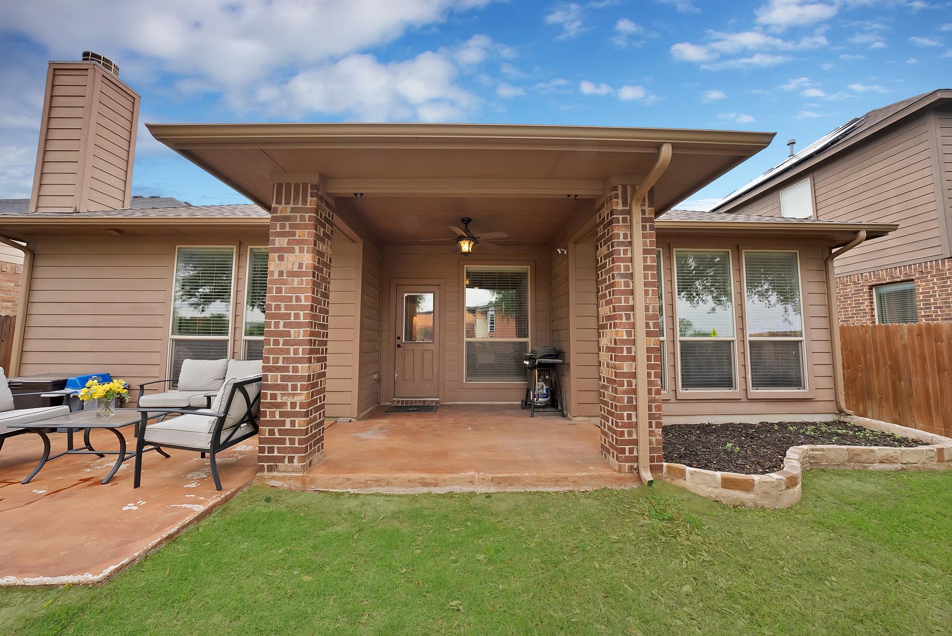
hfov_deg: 112.6
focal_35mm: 12
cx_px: 476
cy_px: 318
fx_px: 318
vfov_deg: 90.1
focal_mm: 12
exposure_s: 1/60
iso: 640
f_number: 9
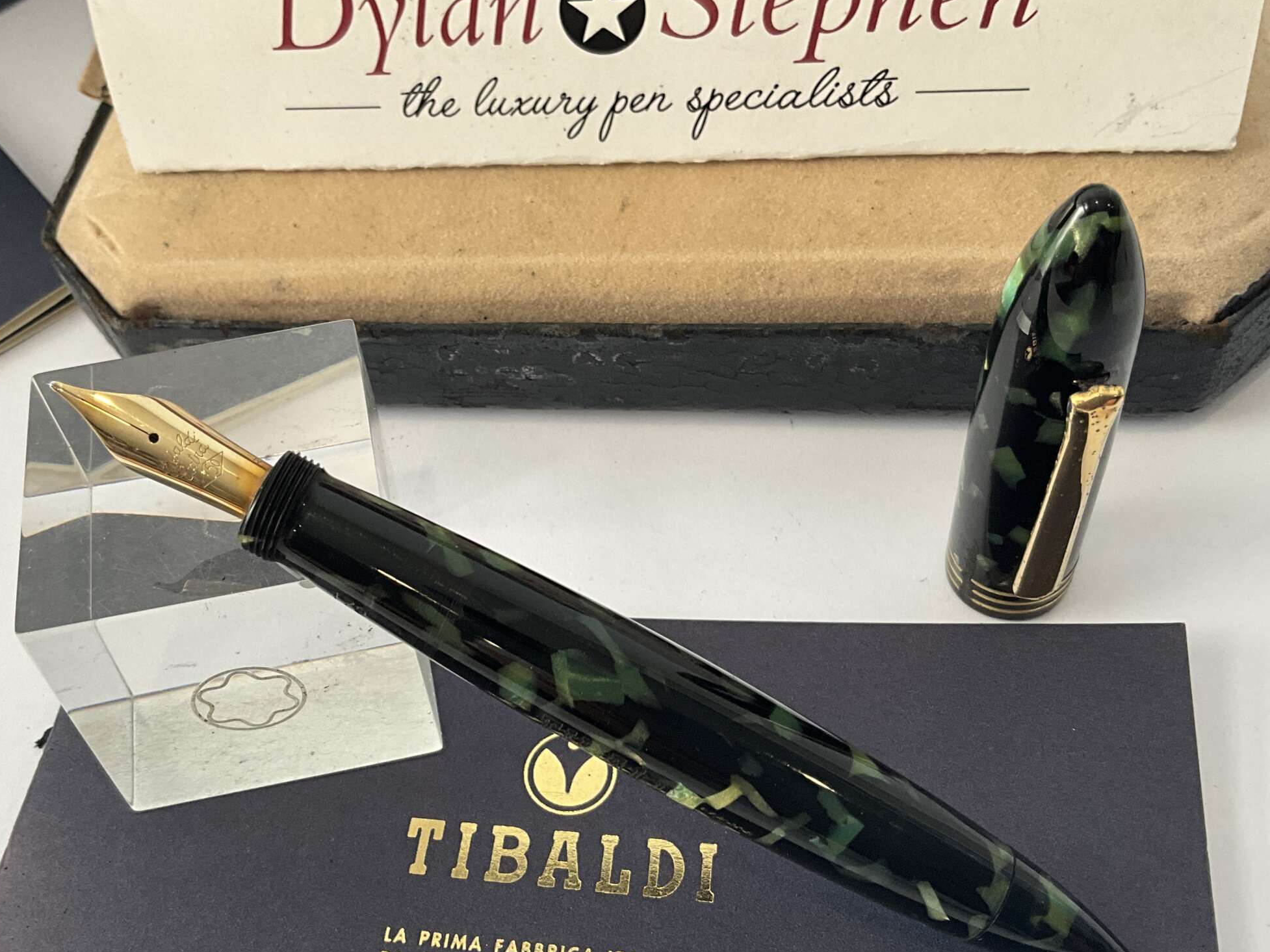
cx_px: 552
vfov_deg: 37.7
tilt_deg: -55.8
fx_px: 1394
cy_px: 538
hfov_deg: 48.9
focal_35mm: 38
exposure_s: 1/122
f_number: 1.8
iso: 64
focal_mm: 3
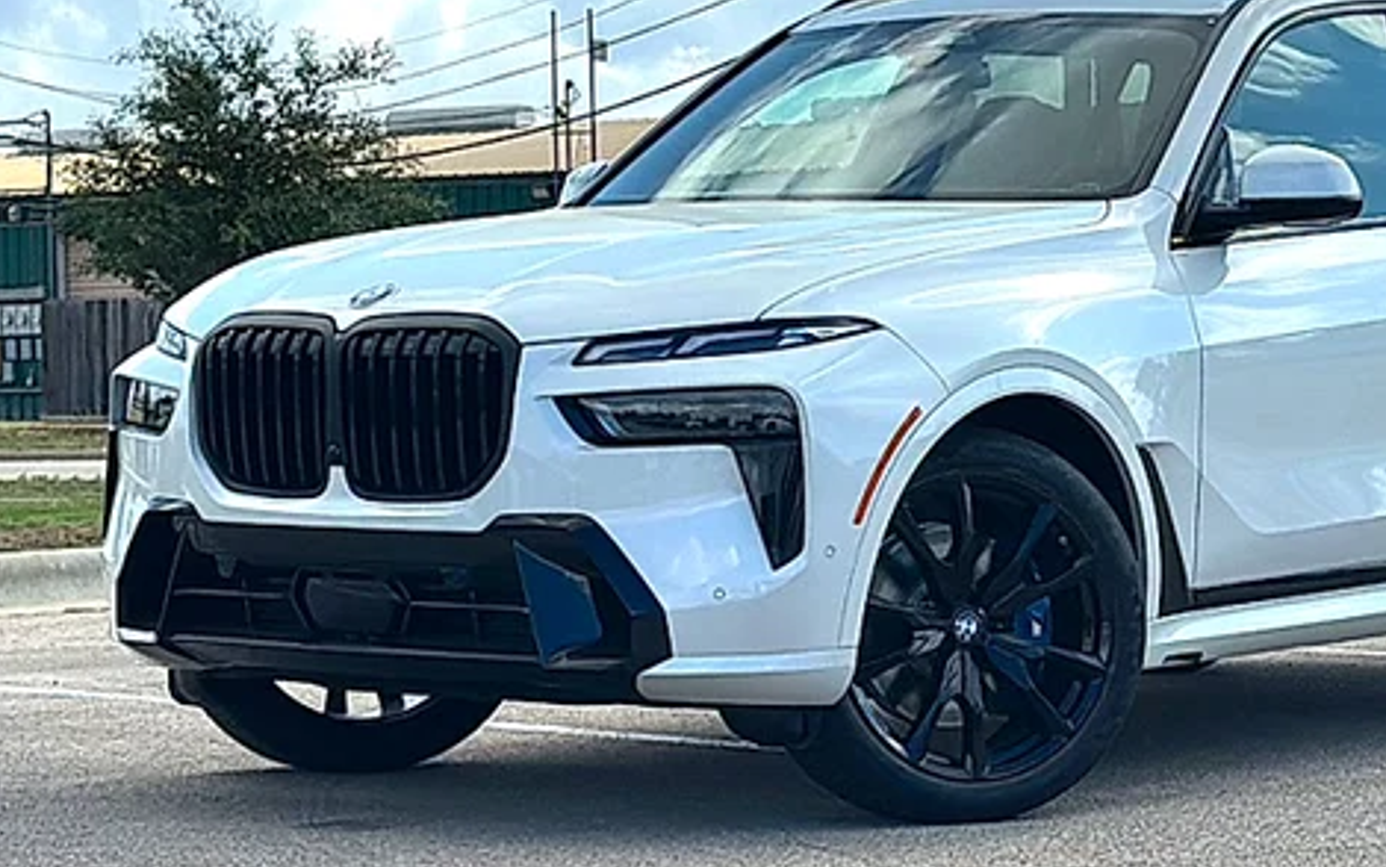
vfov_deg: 13.0
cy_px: 405
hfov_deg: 20.4
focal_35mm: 101
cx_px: 1014
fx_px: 3816
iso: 64
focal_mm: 6.86
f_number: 1.78
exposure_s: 1/6289
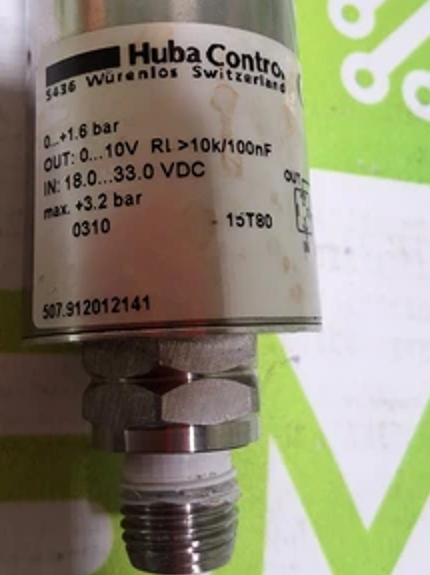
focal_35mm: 39
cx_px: 194
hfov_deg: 36.8
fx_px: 646
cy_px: 176
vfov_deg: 46.9
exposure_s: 1/120
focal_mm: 2.91
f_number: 1.9
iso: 50
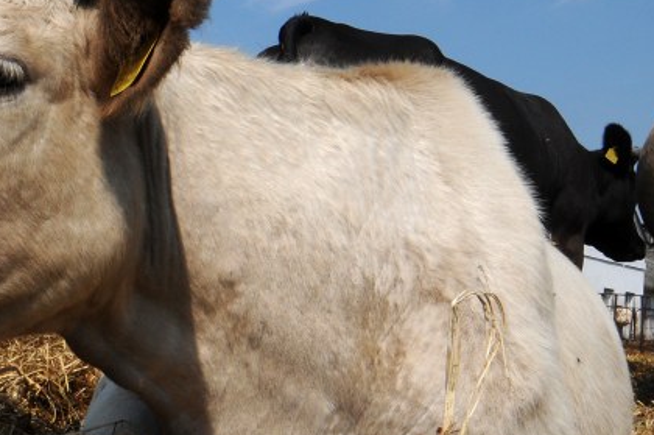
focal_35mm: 45
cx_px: 11
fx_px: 817
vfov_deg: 29.8
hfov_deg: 39.0
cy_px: 222
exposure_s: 1/800
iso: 400
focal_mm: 12
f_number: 14
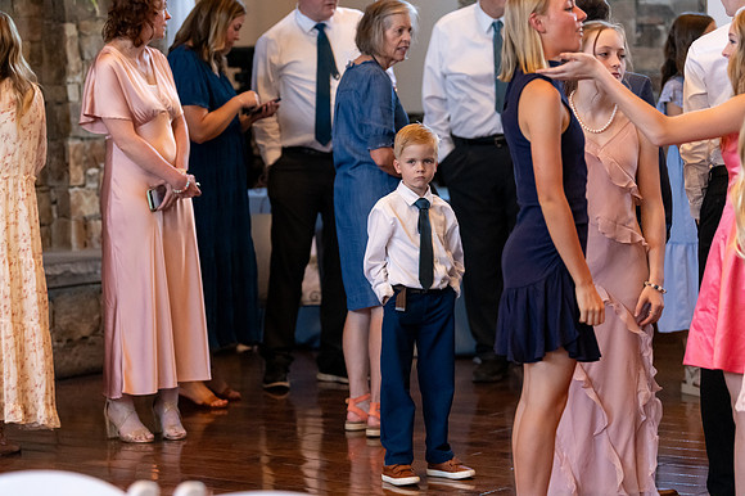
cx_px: 372
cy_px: 248
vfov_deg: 9.9
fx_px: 2875
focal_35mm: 139
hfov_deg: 14.8
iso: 3200
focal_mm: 116
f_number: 2.8
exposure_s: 1/320
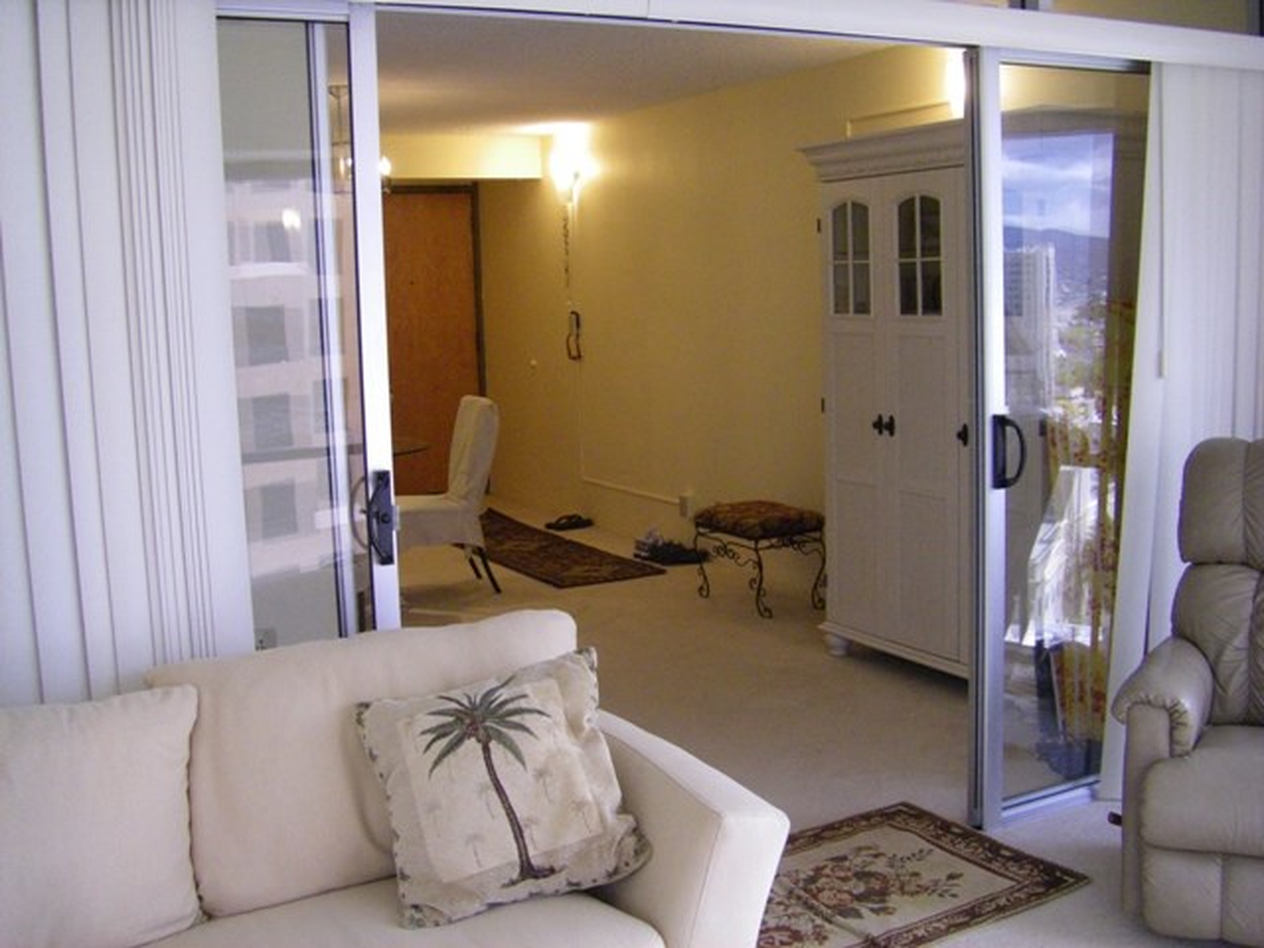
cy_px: 474
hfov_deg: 49.0
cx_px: 632
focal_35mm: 38
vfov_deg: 37.7
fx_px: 1388
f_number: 3.5
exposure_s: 1/50
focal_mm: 6.3
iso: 500
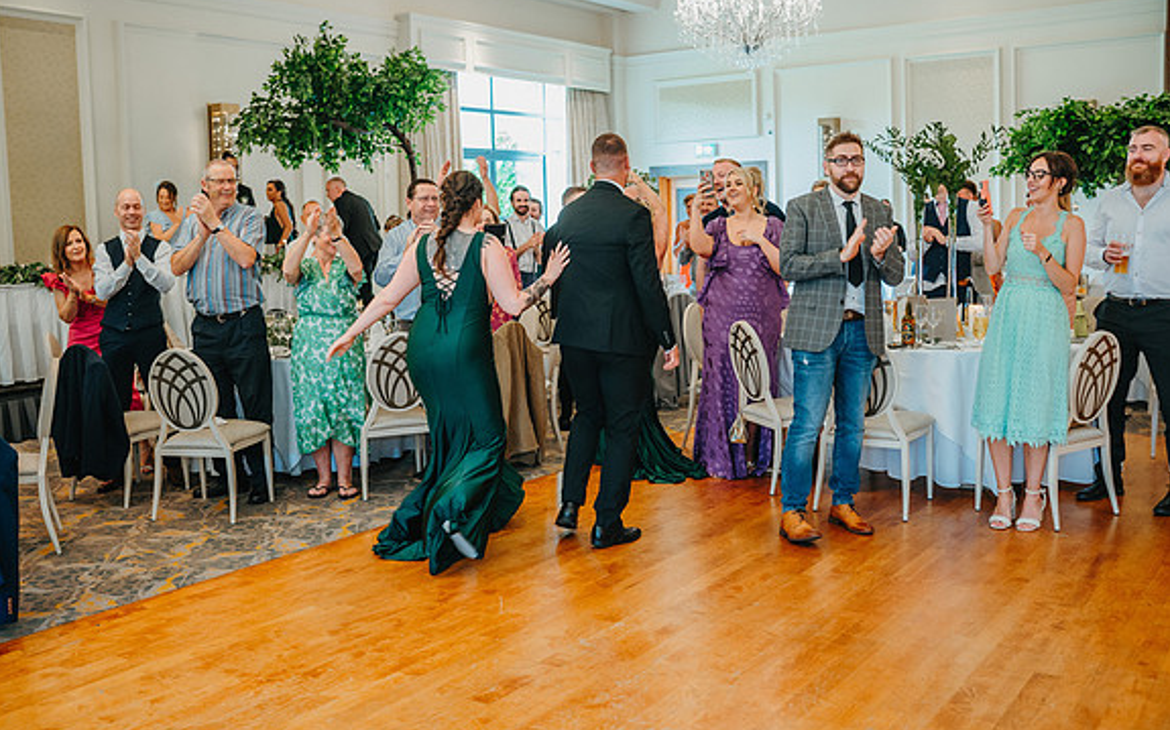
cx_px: 584
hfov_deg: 54.0
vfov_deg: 35.3
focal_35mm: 36
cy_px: 349
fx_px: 1148
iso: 1600
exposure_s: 1/125
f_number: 2.8
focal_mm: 35
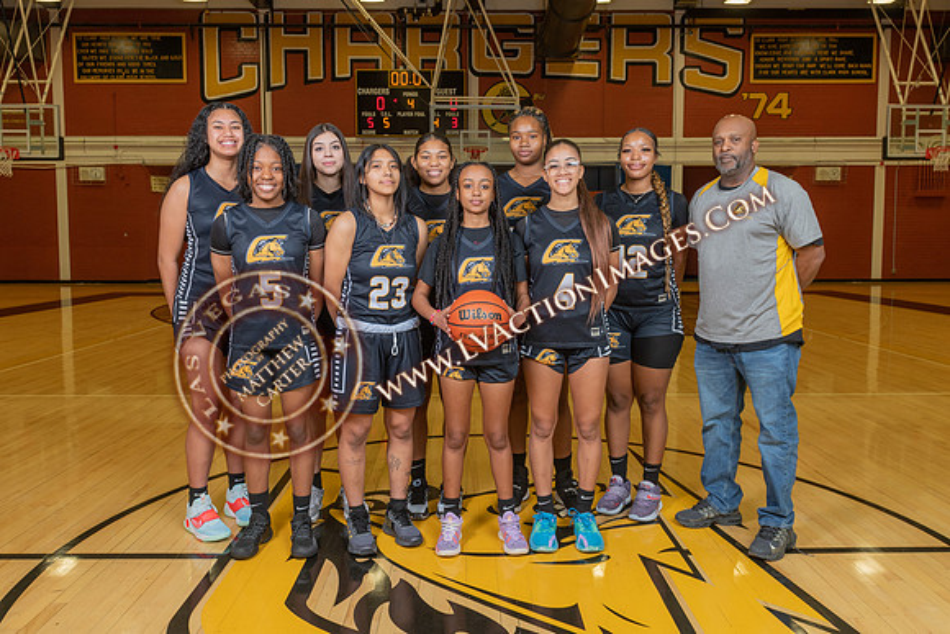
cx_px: 472
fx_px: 740
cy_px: 301
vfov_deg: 46.4
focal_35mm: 28
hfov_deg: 65.4
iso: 250
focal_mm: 24
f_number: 7.1
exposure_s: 1/50
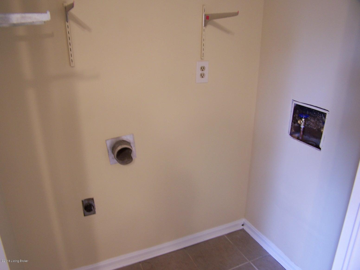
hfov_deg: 49.0
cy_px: 135
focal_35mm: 38
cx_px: 180
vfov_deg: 37.7
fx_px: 395
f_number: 2.8
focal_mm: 6.3
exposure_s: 1/6
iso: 80
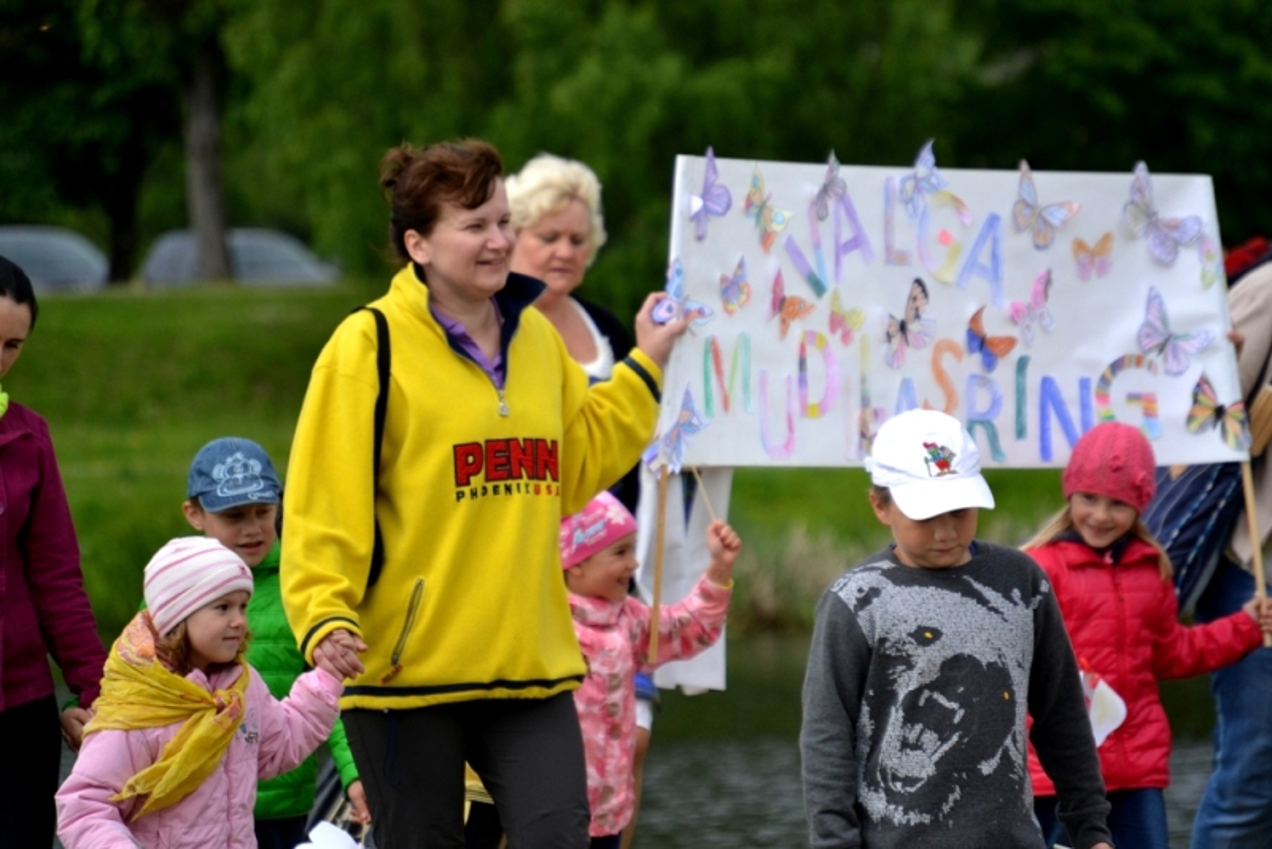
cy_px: 424
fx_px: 10603
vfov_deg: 4.6
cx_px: 636
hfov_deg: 6.9
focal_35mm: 300
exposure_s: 1/1250
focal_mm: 200
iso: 400
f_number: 5.6
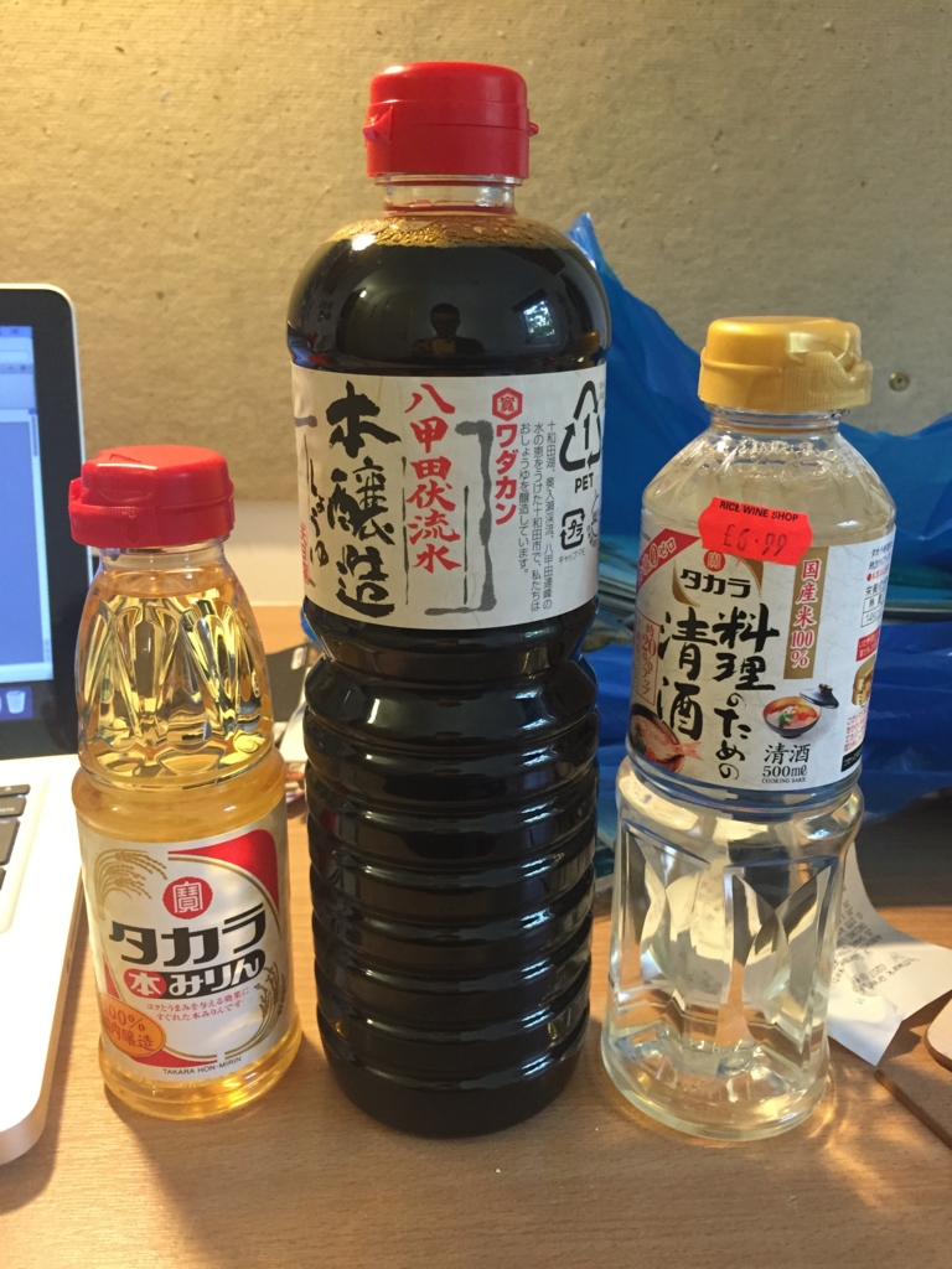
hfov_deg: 48.2
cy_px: 634
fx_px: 1063
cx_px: 476
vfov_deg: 61.7
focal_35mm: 29
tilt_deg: -20.1
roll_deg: -0.2
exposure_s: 1/33
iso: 250
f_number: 2.2
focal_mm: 4.15
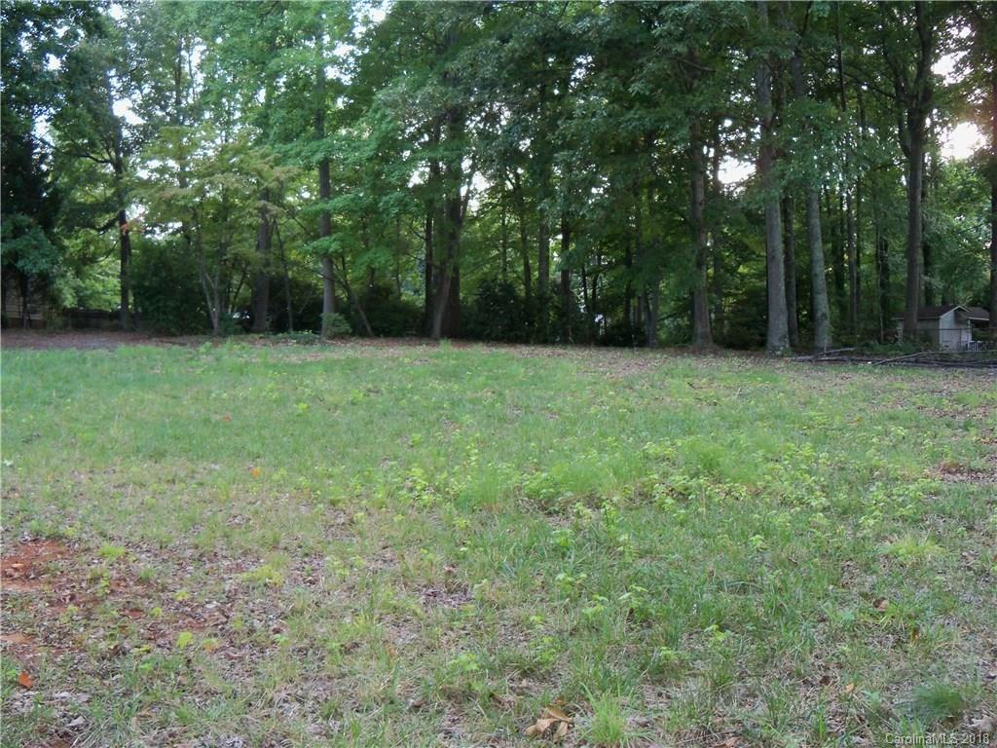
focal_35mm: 35
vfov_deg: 40.7
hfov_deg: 52.6
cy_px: 374
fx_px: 1008
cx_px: 498
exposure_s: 1/30
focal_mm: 6.2
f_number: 3.5
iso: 200
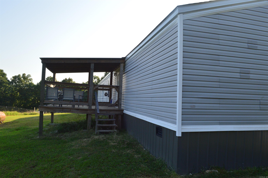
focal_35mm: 27
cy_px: 89
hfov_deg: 67.4
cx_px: 134
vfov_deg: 47.8
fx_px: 201
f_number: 10
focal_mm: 18
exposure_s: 1/250
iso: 400
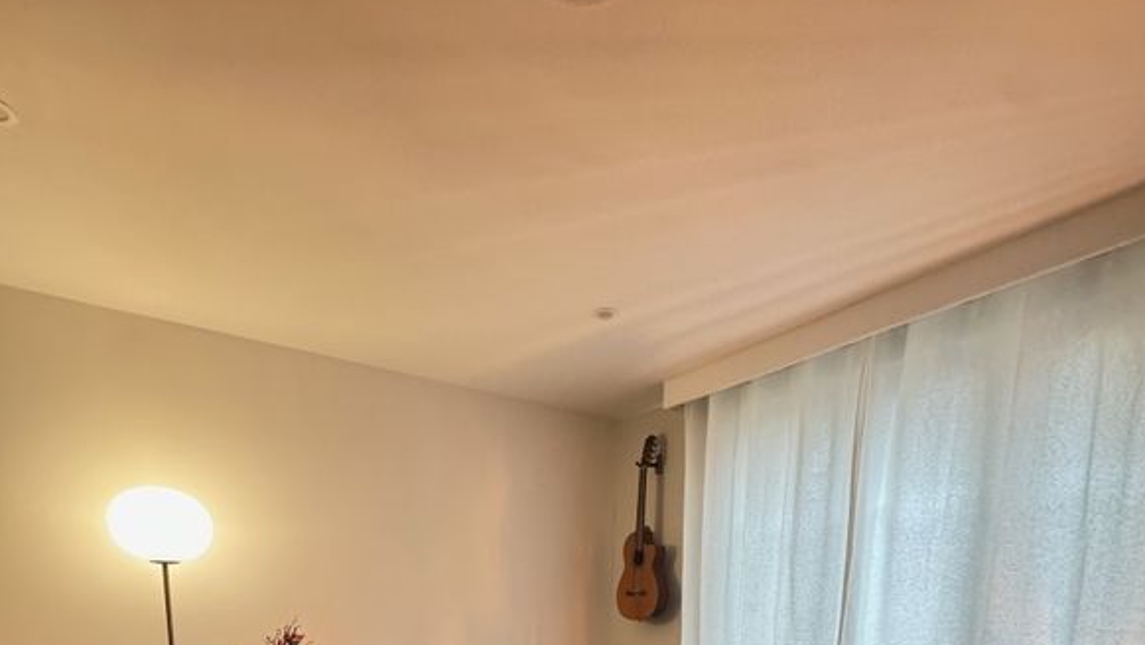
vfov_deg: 42.5
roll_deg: -0.4
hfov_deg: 83.8
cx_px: 568
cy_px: 704
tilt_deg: -9.0
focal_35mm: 21
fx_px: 638
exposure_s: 1/33
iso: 1000
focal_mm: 2.22
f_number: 2.2
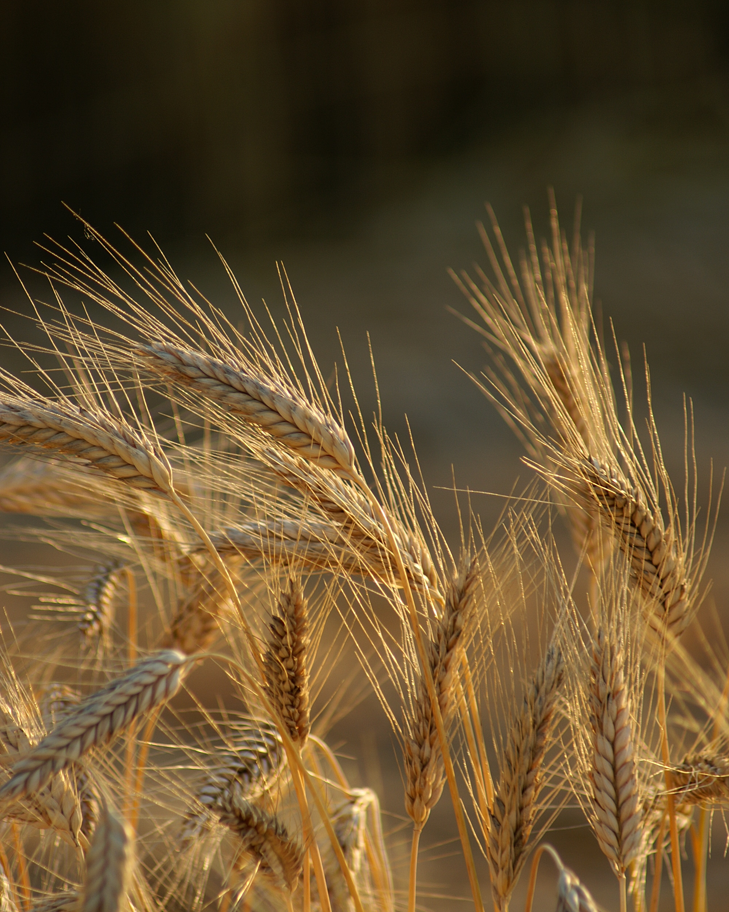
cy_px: 456
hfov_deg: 3.0
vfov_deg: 3.8
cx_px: 365
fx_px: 13728
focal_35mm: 509
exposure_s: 1/125
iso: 100
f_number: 6.7
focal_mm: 300
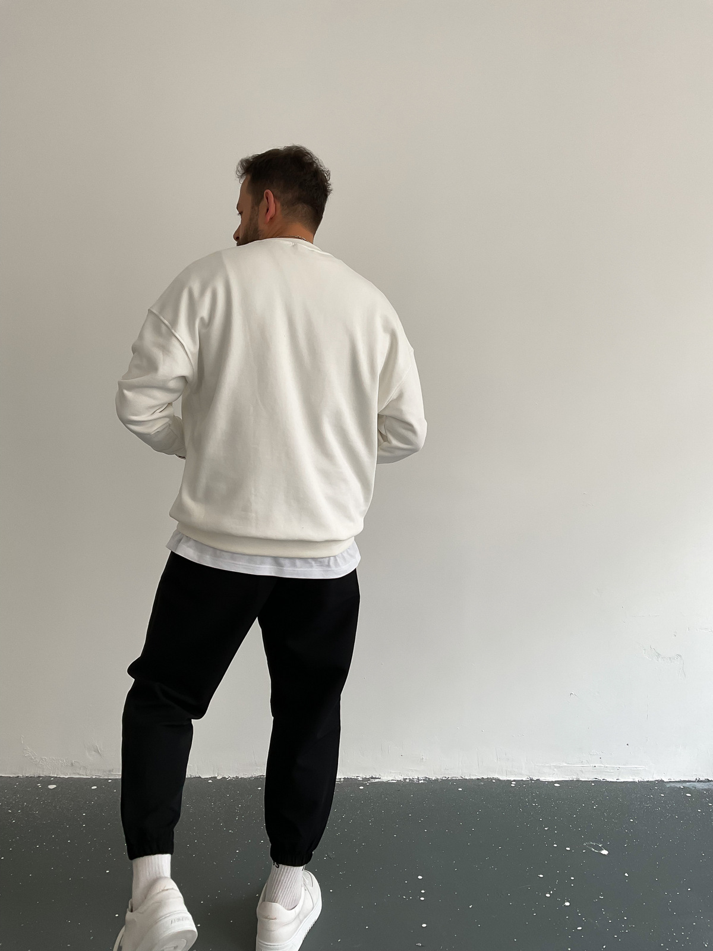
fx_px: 796
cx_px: 356
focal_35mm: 29
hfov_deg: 48.2
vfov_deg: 61.7
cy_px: 476
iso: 50
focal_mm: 3
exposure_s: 1/120
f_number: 1.8
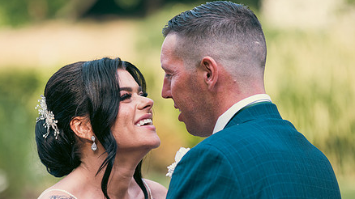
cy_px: 146
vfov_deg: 5.1
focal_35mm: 236
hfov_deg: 9.1
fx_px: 2221
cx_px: 141
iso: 100
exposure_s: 1/200
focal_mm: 170
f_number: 3.5
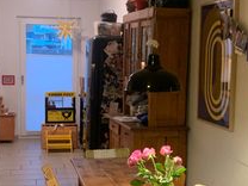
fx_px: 537
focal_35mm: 75
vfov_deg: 19.6
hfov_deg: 26.0
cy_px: 112
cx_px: 105
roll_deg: -1.4
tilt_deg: -5.4
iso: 400
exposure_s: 1/50
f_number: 1.8
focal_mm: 4.25
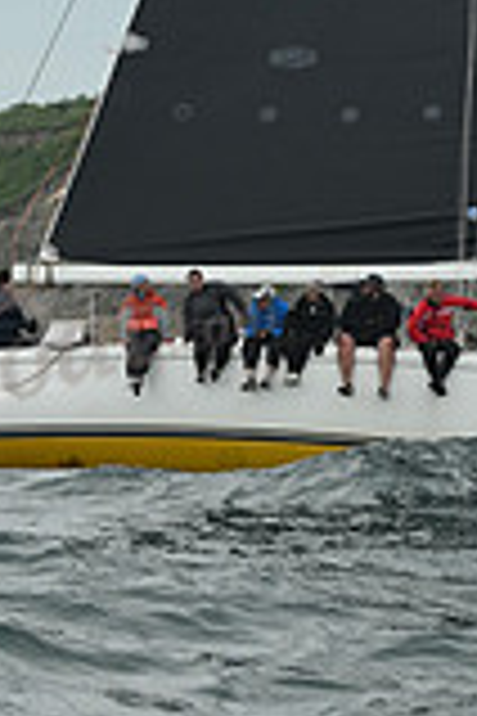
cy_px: -374
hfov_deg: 4.2
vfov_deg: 6.2
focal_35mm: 329
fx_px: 6538
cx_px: 511
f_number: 5.6
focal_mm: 90
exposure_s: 1/800
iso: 400
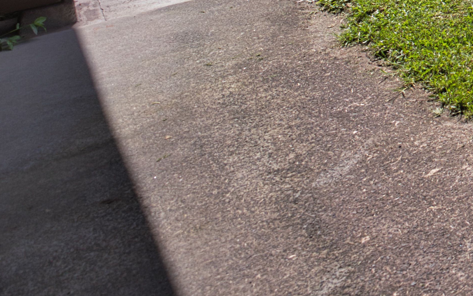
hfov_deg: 19.9
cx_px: 920
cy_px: -335
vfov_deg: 15.8
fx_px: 773
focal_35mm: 60
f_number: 4
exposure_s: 1/400
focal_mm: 14
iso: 50
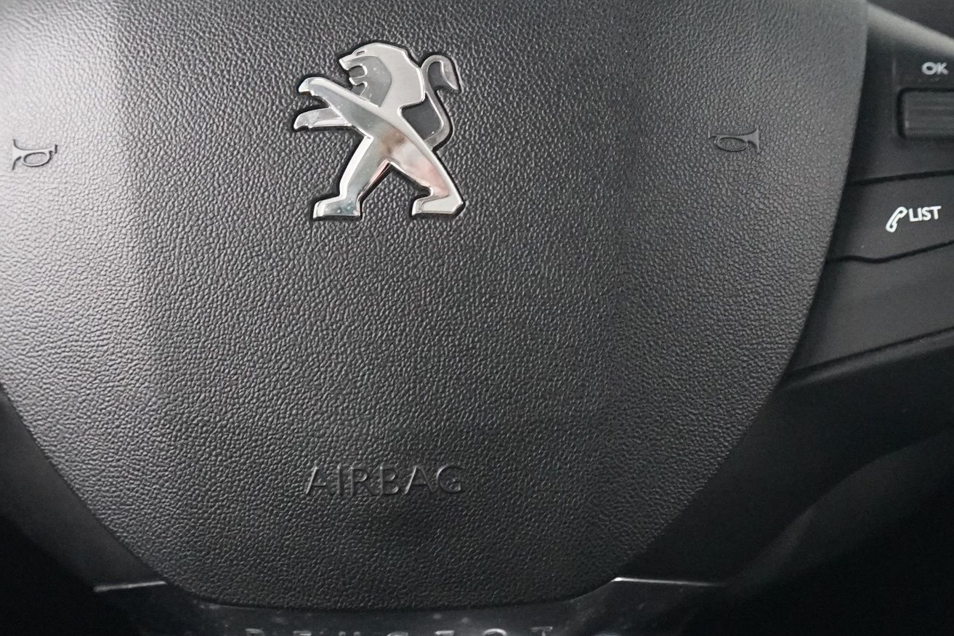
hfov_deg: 25.4
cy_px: 182
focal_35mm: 80
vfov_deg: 17.0
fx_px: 2120
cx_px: 526
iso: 6400
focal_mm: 28
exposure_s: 1/20
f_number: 3.5
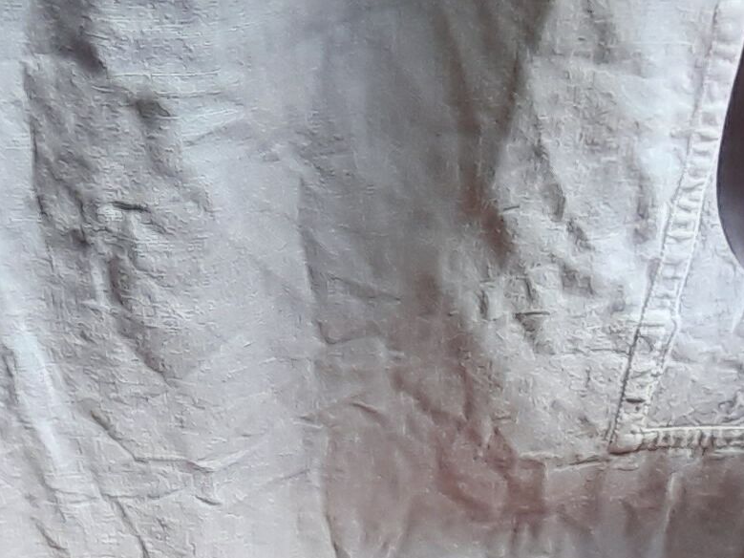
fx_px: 924
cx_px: 282
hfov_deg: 43.5
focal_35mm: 43
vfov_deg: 30.4
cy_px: 601
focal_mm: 1.13
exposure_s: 1/50
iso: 64
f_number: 2.2
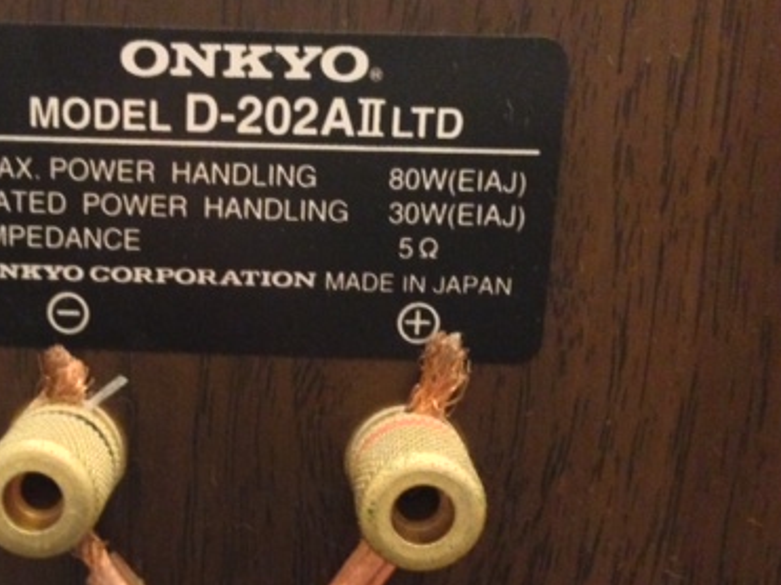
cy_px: 433
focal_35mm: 57
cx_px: 240
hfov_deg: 33.4
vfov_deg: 25.4
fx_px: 1286
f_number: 2.4
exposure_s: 1/15
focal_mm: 4.13
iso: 800
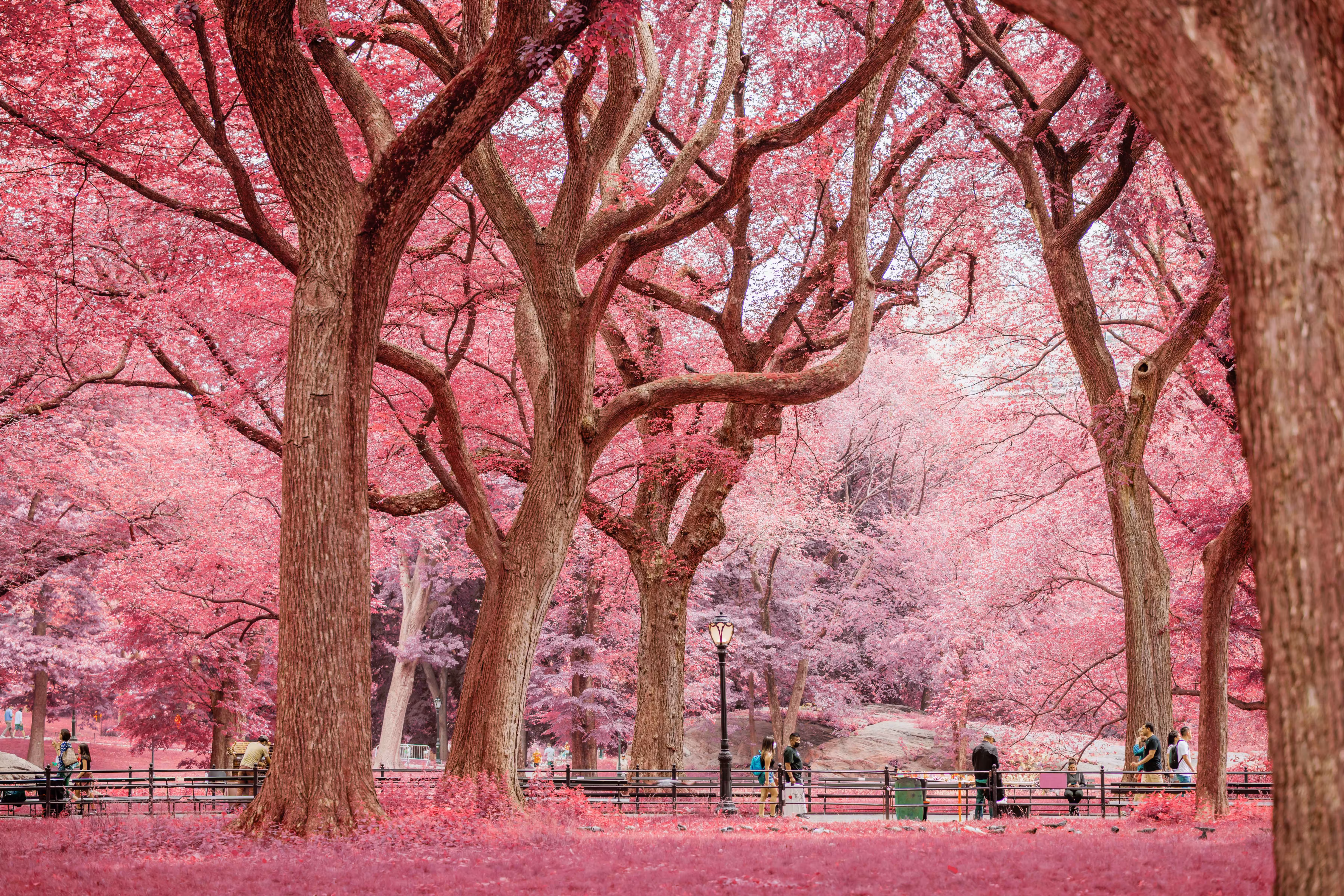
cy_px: 448
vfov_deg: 16.1
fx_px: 3173
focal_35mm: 85
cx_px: 672
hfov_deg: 23.9
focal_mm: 85
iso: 200
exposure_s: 1/640
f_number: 3.2
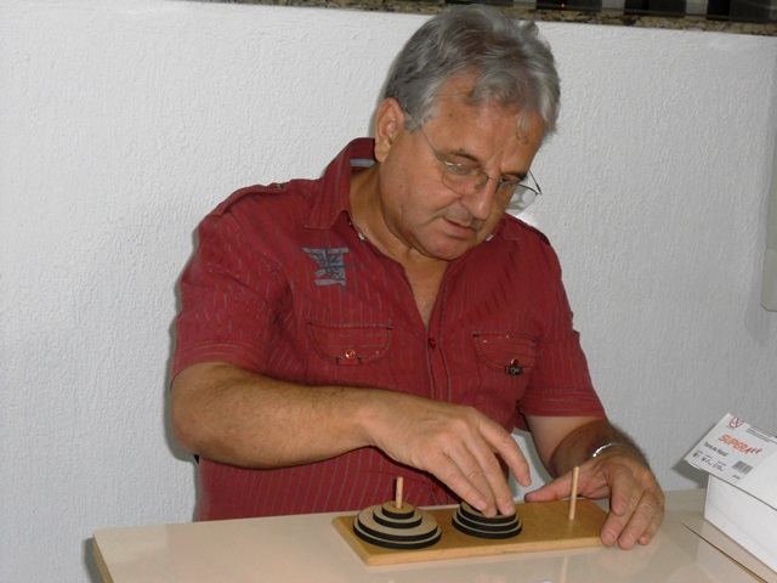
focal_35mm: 65
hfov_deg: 29.8
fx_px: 1459
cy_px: 292
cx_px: 388
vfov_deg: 22.6
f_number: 5.3
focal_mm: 11.7
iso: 320
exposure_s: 1/30
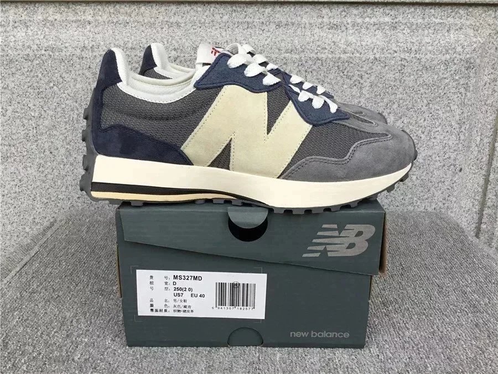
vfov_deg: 45.4
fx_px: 446
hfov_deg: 58.4
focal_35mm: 31
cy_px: 187
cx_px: 249
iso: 32
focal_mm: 3.3
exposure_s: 1/120
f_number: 2.4
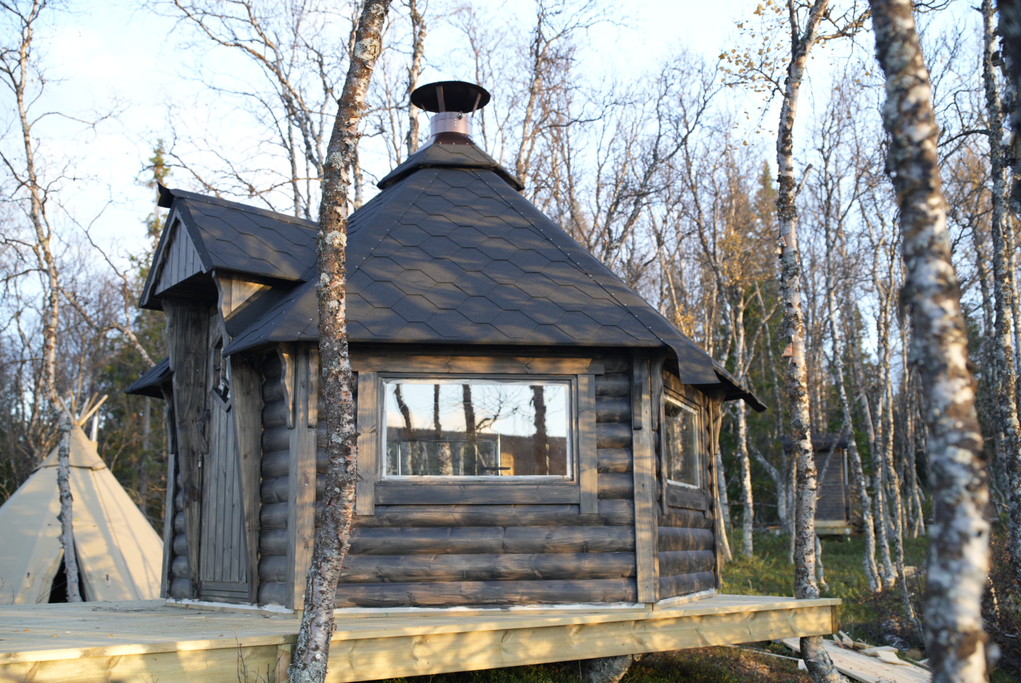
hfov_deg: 54.4
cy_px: 342
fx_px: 993
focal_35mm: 35
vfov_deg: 37.9
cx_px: 510
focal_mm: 35
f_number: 4
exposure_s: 1/60
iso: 320
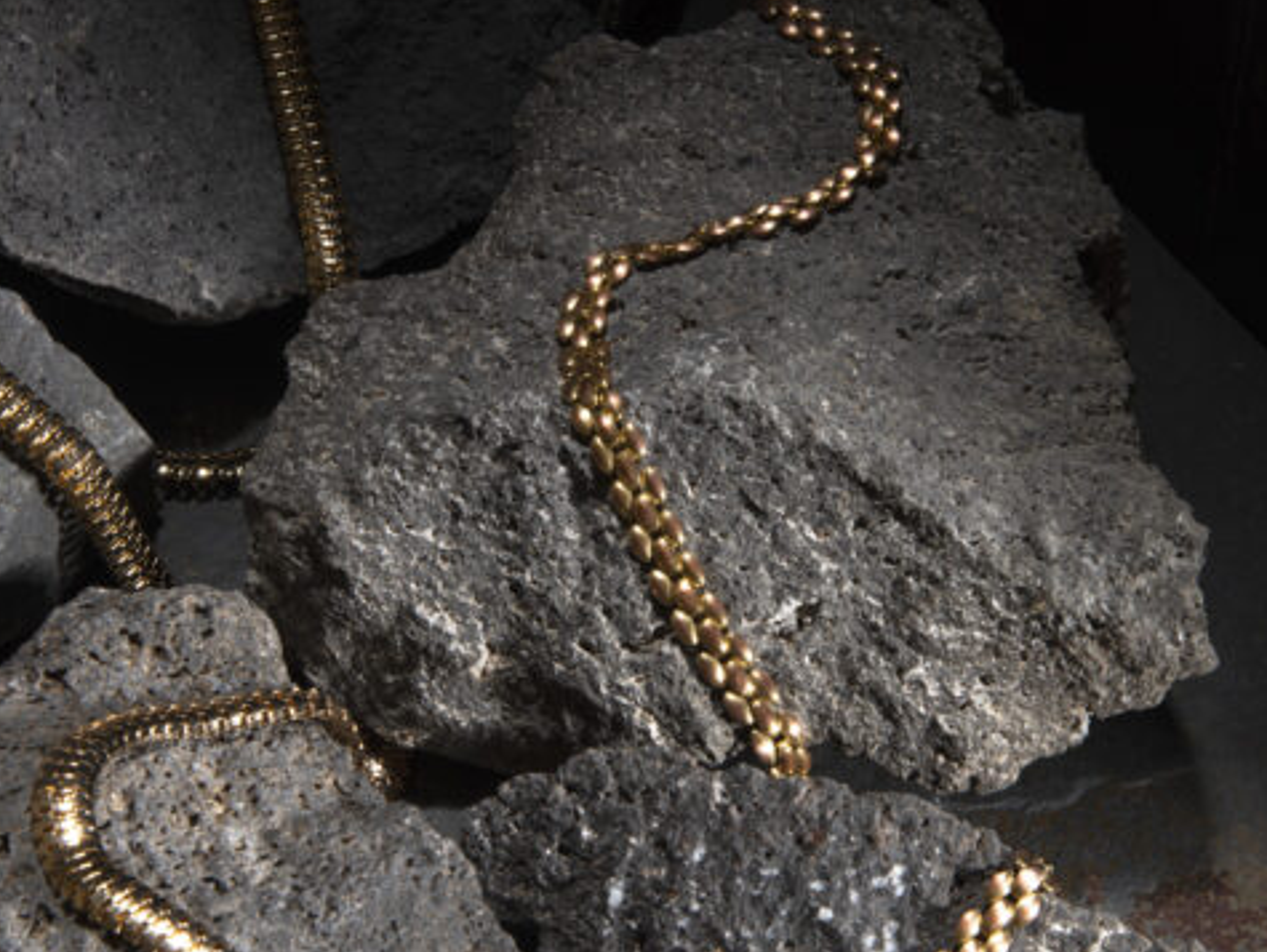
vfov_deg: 12.8
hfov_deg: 16.9
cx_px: 790
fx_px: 4249
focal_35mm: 116
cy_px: 377
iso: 100
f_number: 16
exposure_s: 1/160
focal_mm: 56
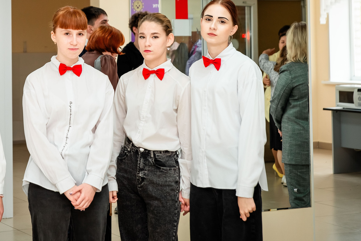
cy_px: 42
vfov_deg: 14.3
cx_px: 75
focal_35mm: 95
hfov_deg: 21.2
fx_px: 953
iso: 640
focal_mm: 55
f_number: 3.5
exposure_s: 1/125
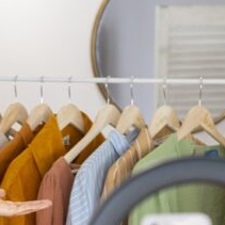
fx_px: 1934
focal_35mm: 263
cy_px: 228
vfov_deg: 6.6
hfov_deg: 6.6
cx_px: -32
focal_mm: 85
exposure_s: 1/100
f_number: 4.5
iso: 640
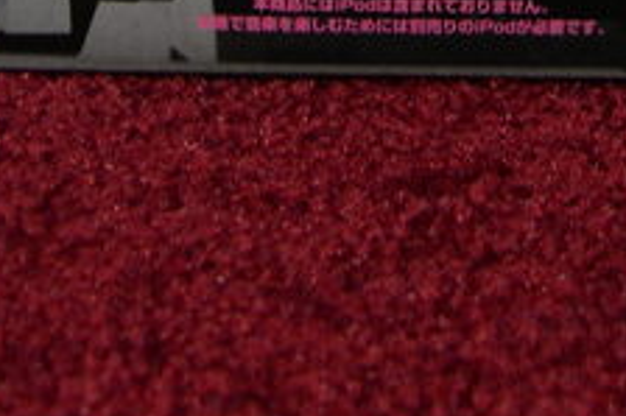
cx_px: 408
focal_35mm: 141
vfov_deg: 9.1
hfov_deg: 14.5
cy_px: -408
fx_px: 2450
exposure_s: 1/6.4
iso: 100
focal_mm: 8
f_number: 2.8
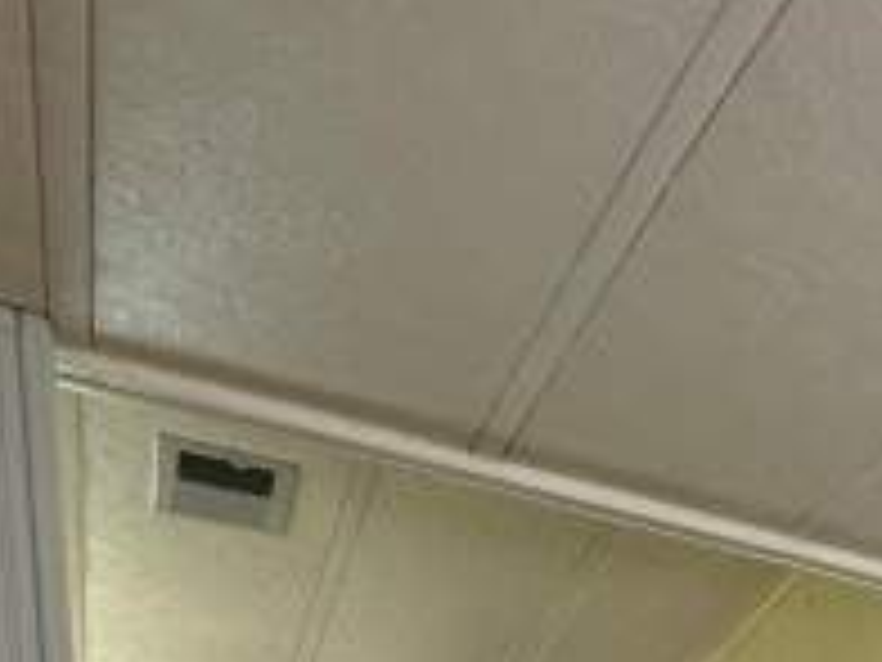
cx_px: 1404
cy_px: 1238
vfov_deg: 18.8
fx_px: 1452
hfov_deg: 24.3
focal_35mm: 57
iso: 200
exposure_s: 1/60
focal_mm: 2.22
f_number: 2.2
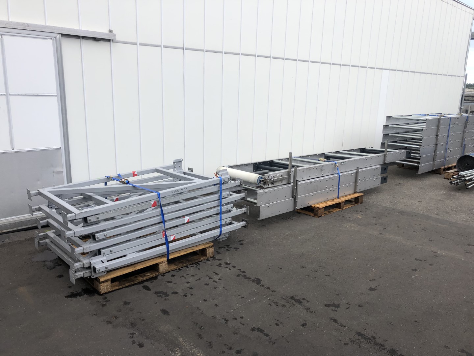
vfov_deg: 49.7
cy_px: 178
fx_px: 383
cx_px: 237
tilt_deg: -11.7
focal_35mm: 28
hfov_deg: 63.4
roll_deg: +0.9
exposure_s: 1/1000
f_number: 1.8
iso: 20
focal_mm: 4
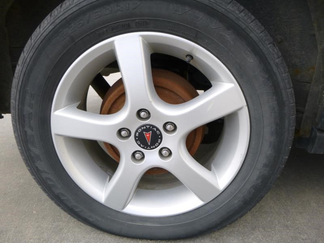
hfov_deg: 69.4
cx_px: 162
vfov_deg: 54.9
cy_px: 122
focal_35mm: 25
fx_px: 234
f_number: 3.9
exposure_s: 1/125
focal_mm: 4.5
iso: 100
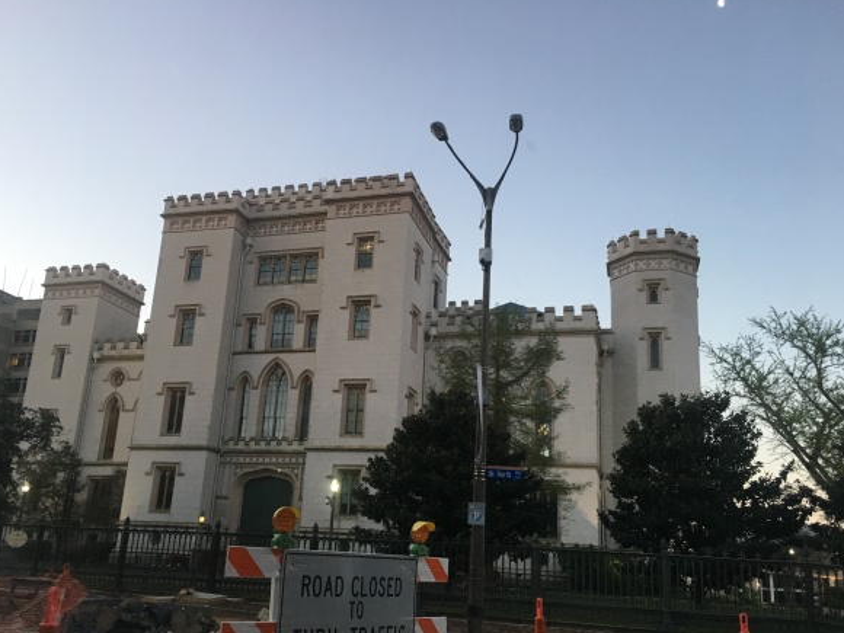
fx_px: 780
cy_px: 342
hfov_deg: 56.7
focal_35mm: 32
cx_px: 389
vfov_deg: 44.1
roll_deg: -3.2
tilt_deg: +15.5
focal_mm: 4.15
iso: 40
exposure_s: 1/30
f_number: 2.2
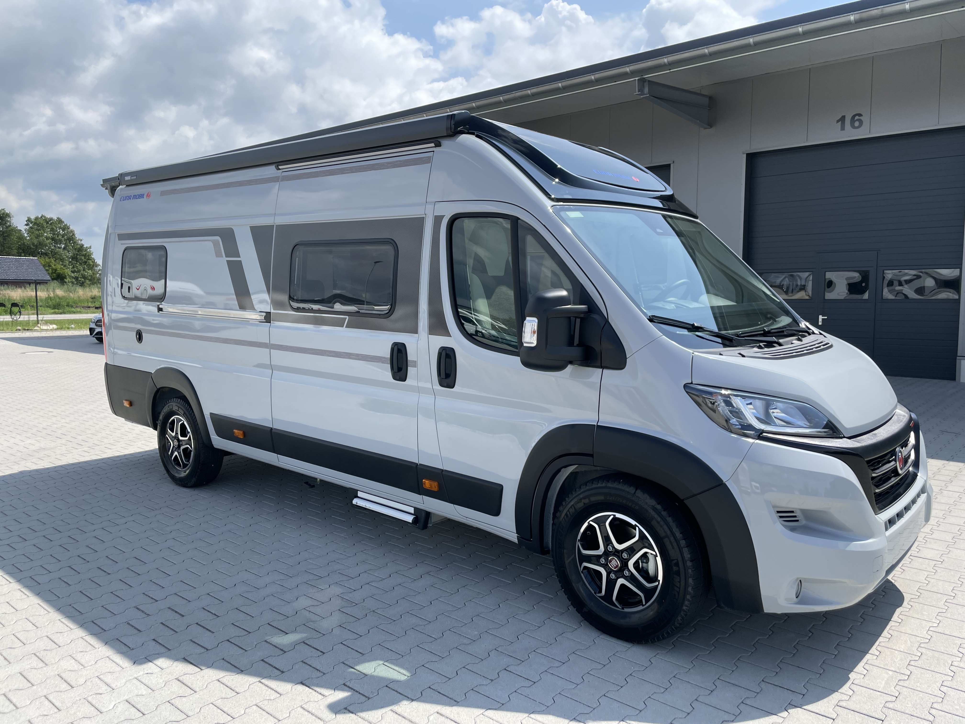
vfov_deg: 53.1
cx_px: 482
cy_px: 362
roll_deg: -0.1
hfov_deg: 67.3
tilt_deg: -4.8
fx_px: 725
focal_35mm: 26
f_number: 1.6
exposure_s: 1/2451
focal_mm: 4.2
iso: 32
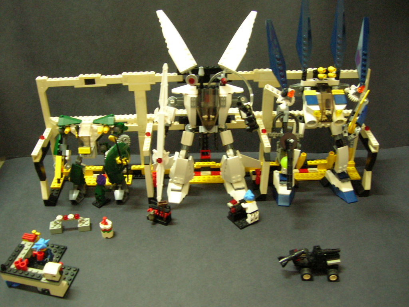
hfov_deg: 52.6
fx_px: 414
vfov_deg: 40.7
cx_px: 204
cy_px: 154
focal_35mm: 35
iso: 200
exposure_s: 1/1.7
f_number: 2.9
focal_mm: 5.8
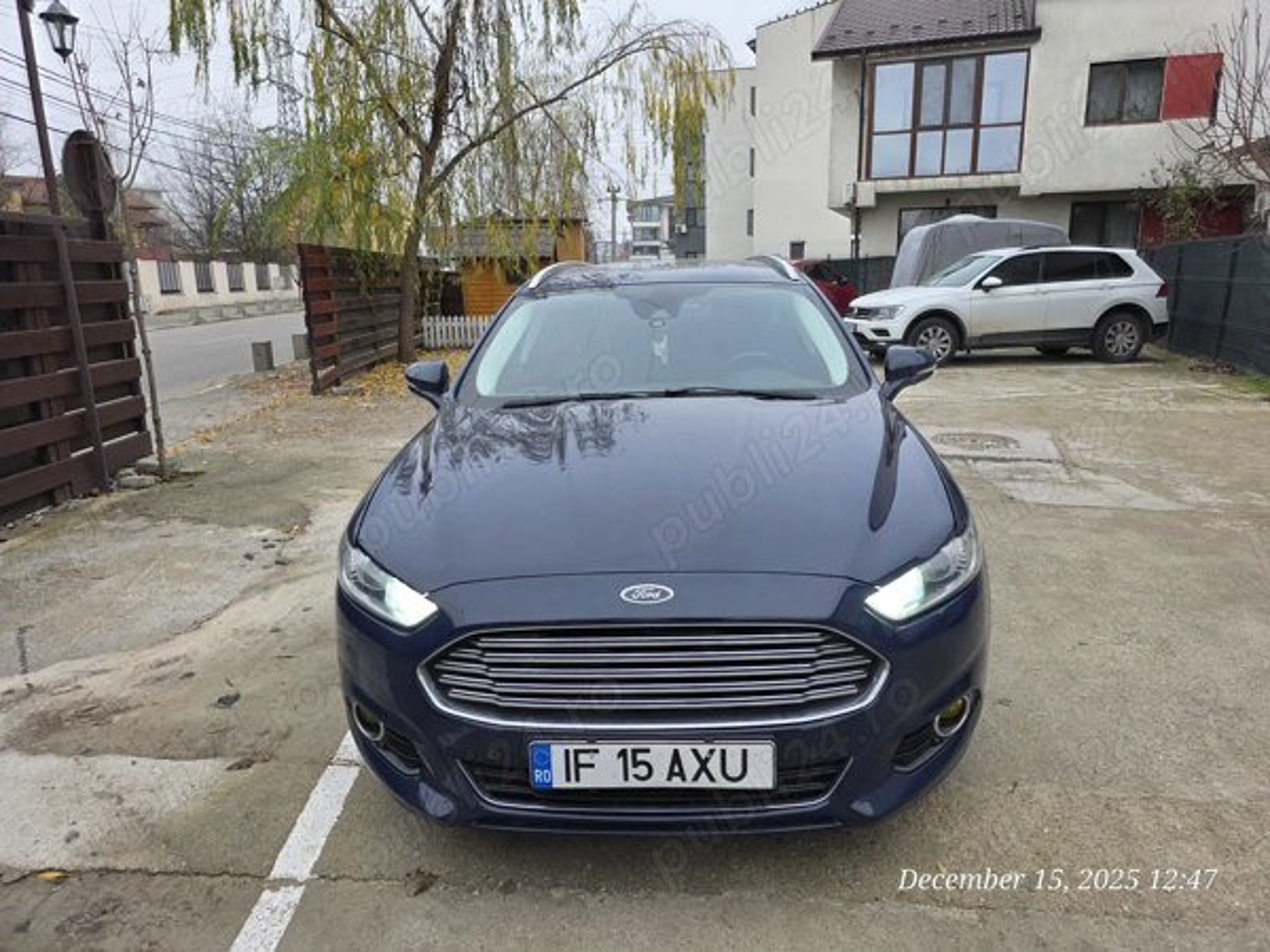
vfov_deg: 58.9
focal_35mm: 23
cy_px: 476
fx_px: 844
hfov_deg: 73.9
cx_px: 635
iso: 50
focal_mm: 6.3
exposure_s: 1/359
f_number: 1.7
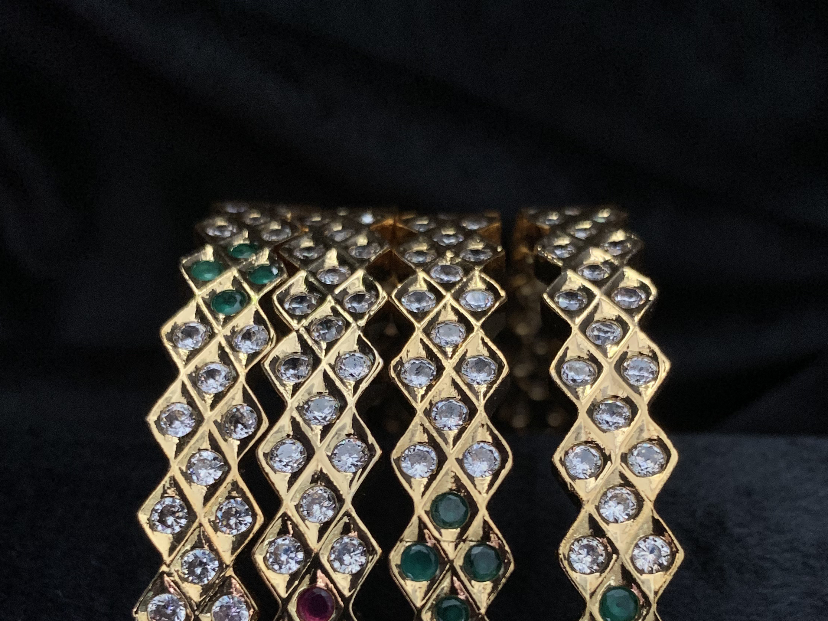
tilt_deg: -37.0
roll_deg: -1.5
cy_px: 510
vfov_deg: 30.0
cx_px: 432
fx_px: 1124
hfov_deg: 40.4
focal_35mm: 47
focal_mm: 4.25
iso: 320
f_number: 1.8
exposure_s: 1/60
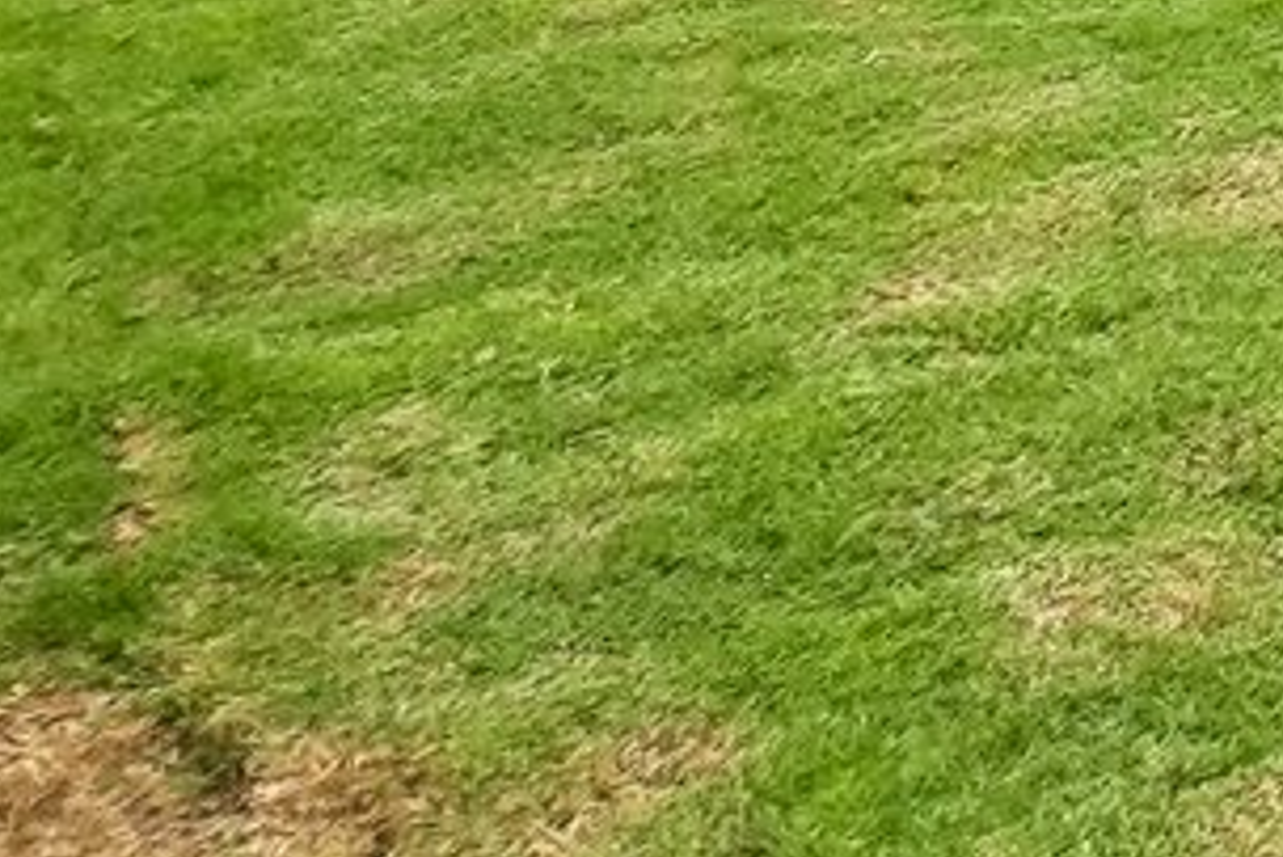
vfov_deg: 11.2
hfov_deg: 11.8
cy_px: -1256
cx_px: 3748
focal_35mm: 101
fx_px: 3601
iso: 400
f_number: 8
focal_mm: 10
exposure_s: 1/1600
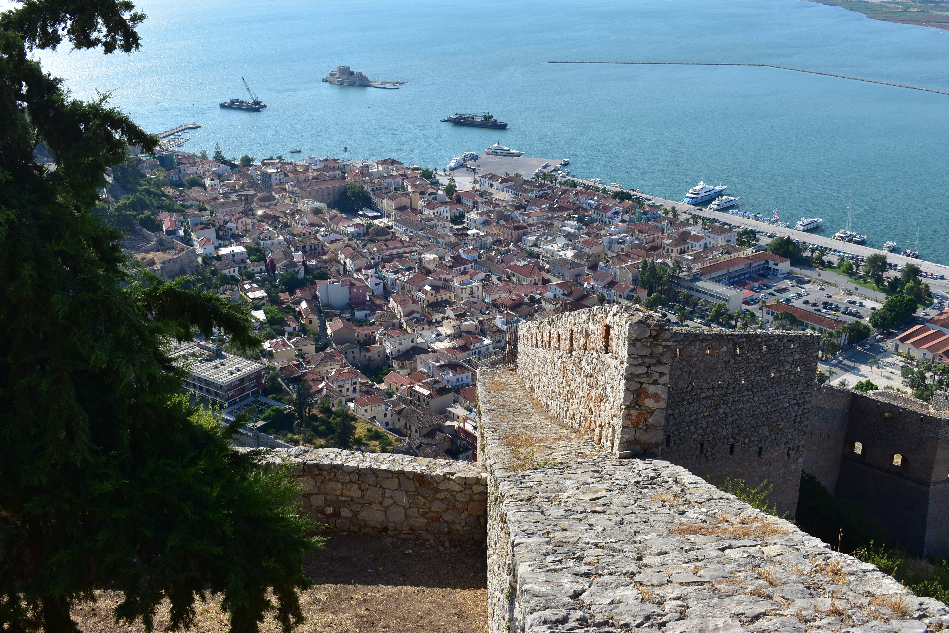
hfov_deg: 51.3
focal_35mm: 38
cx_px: 474
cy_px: 316
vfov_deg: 35.5
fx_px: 989
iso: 200
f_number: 9
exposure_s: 1/320
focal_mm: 25
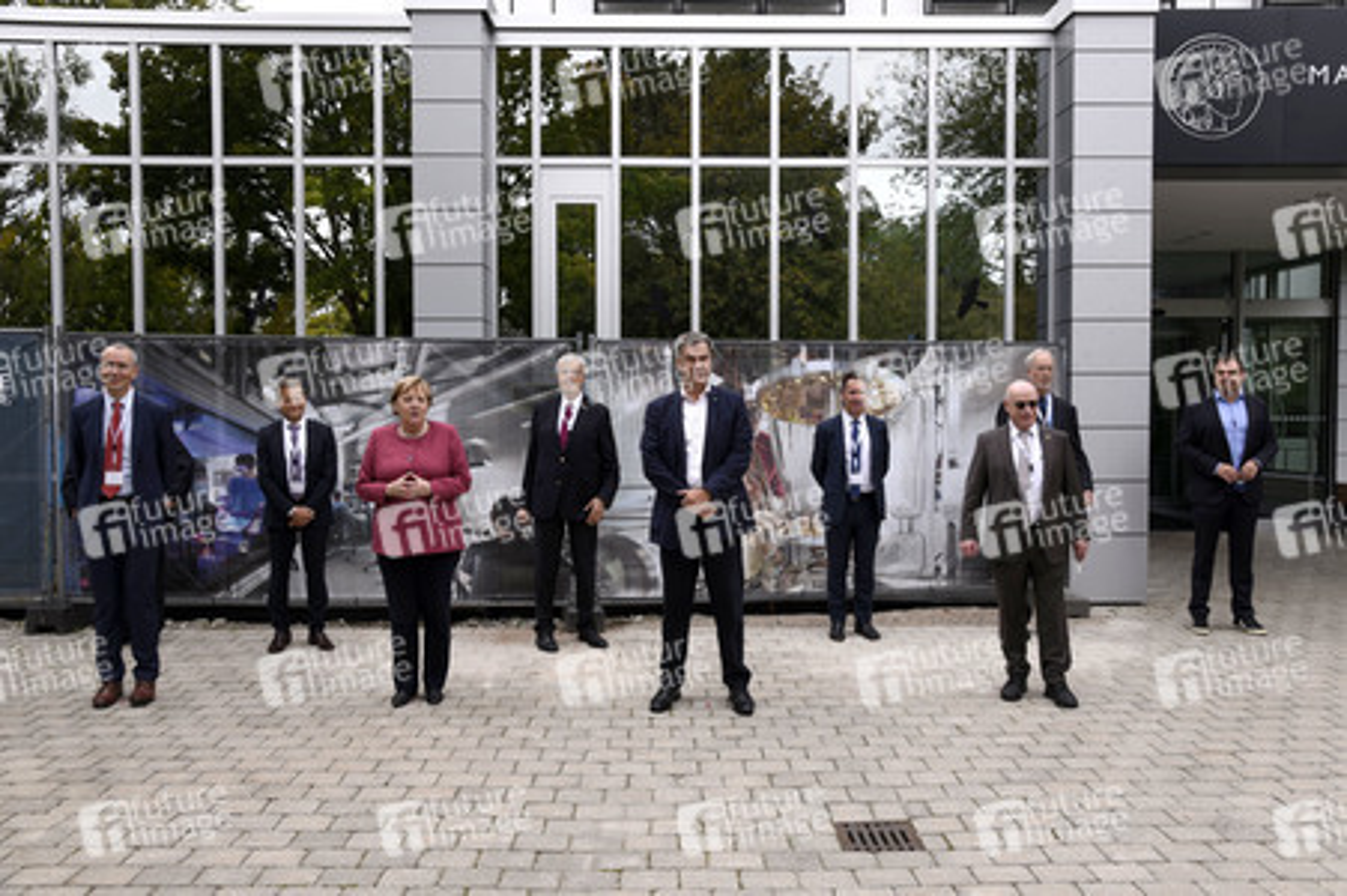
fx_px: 1159
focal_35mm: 31
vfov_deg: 42.3
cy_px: 448
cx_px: 674
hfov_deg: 60.3
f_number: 8
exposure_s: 1/160
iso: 160
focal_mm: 31
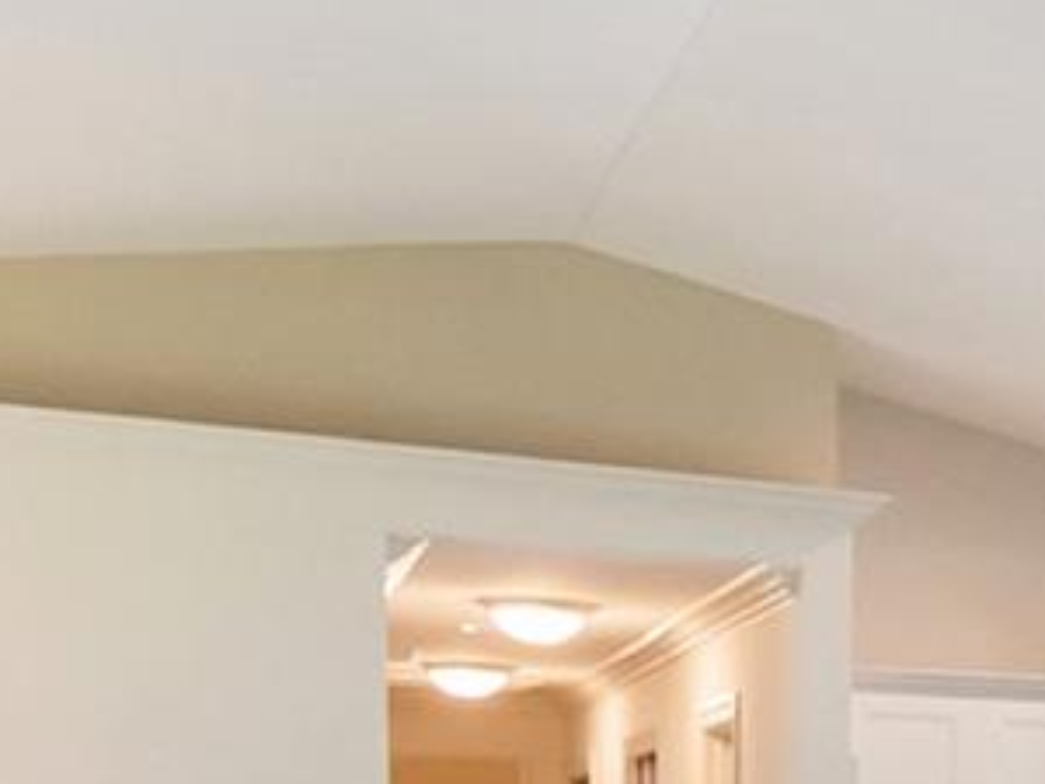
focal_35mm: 77
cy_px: 1040
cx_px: 2100
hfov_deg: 17.7
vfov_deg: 17.8
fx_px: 2325
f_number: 5.6
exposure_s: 1/45
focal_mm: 10
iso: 2000
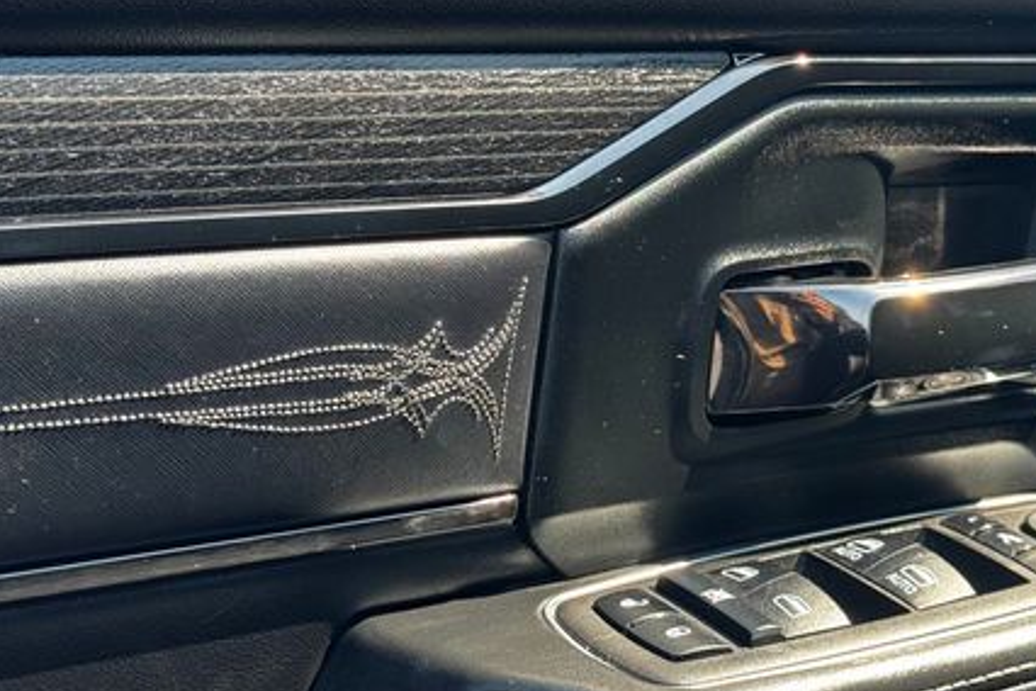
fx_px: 2158
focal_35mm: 75
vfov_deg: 18.2
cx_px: 681
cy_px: 360
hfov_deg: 26.9
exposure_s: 1/241
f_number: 1.78
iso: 64
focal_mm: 6.76
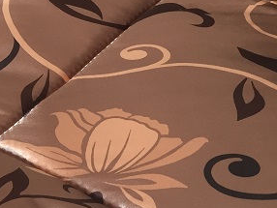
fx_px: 649
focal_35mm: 81
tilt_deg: -30.8
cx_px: -79
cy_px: 138
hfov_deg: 21.8
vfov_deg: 18.2
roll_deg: +0.2
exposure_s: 1/33
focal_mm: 4.15
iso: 80
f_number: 2.2
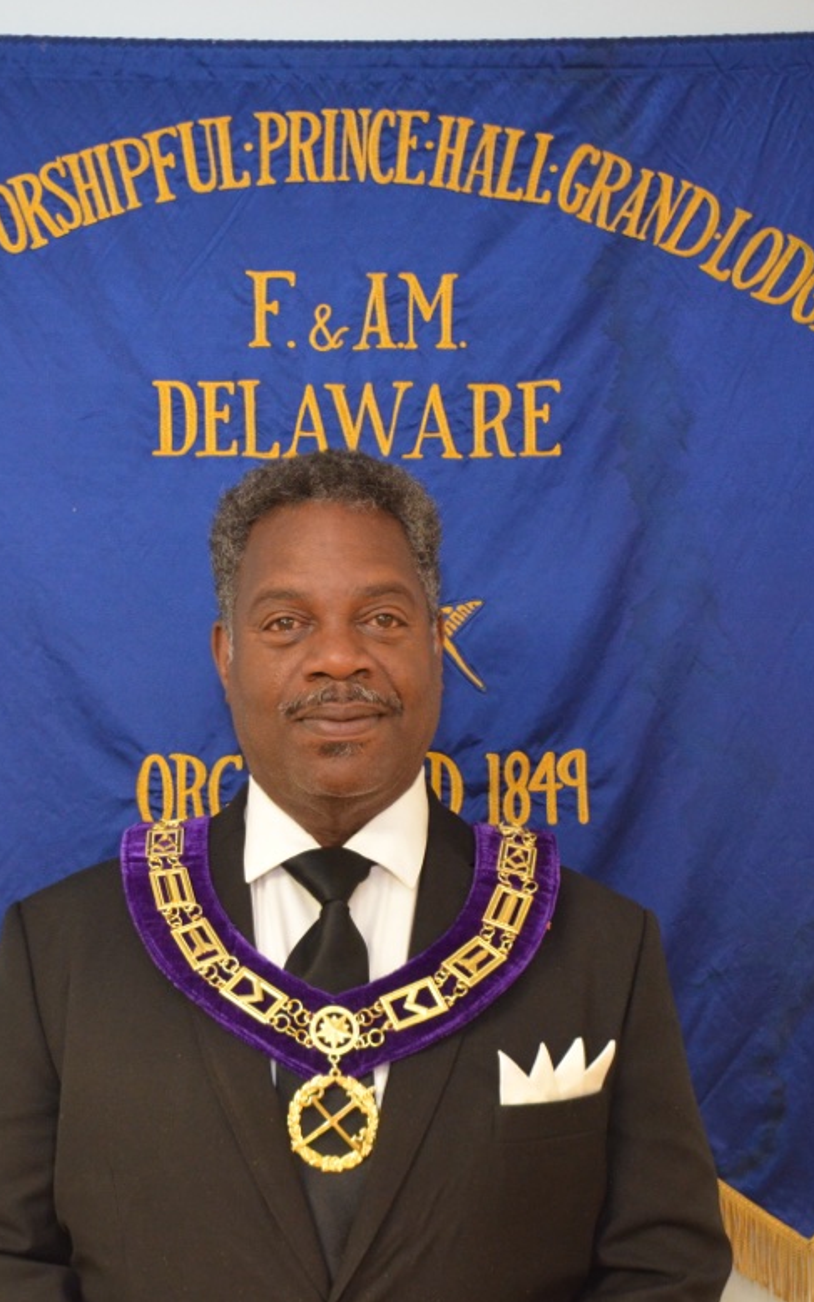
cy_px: 644
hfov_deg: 27.3
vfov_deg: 42.6
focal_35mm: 47
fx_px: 1668
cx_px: 299
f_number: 4.2
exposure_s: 1/60
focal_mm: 20
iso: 1600
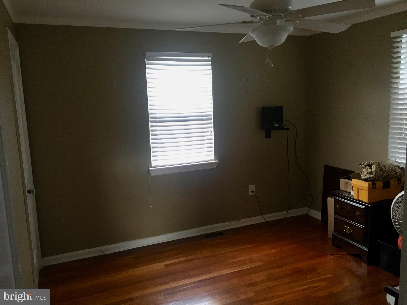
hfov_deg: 61.7
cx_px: 204
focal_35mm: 29
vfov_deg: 48.2
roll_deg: +1.3
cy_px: 152
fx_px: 341
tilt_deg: -8.7
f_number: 2.2
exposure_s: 1/24
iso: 200
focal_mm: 4.15
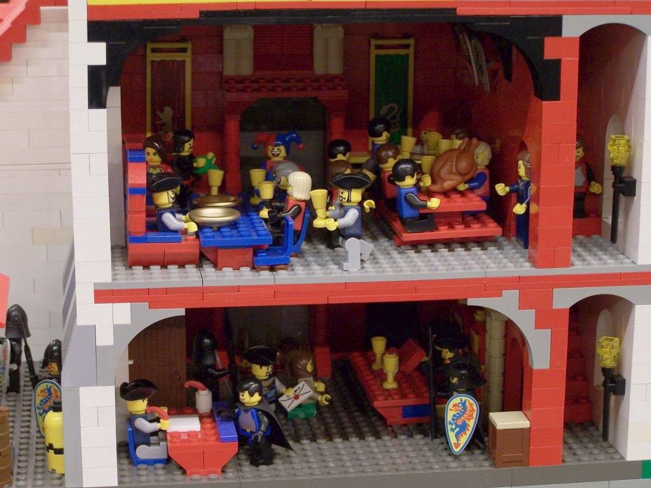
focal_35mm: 94
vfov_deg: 15.7
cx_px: 326
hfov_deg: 20.9
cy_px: 244
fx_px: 1768
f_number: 3.2
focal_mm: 15.6
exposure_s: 1/2
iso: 80
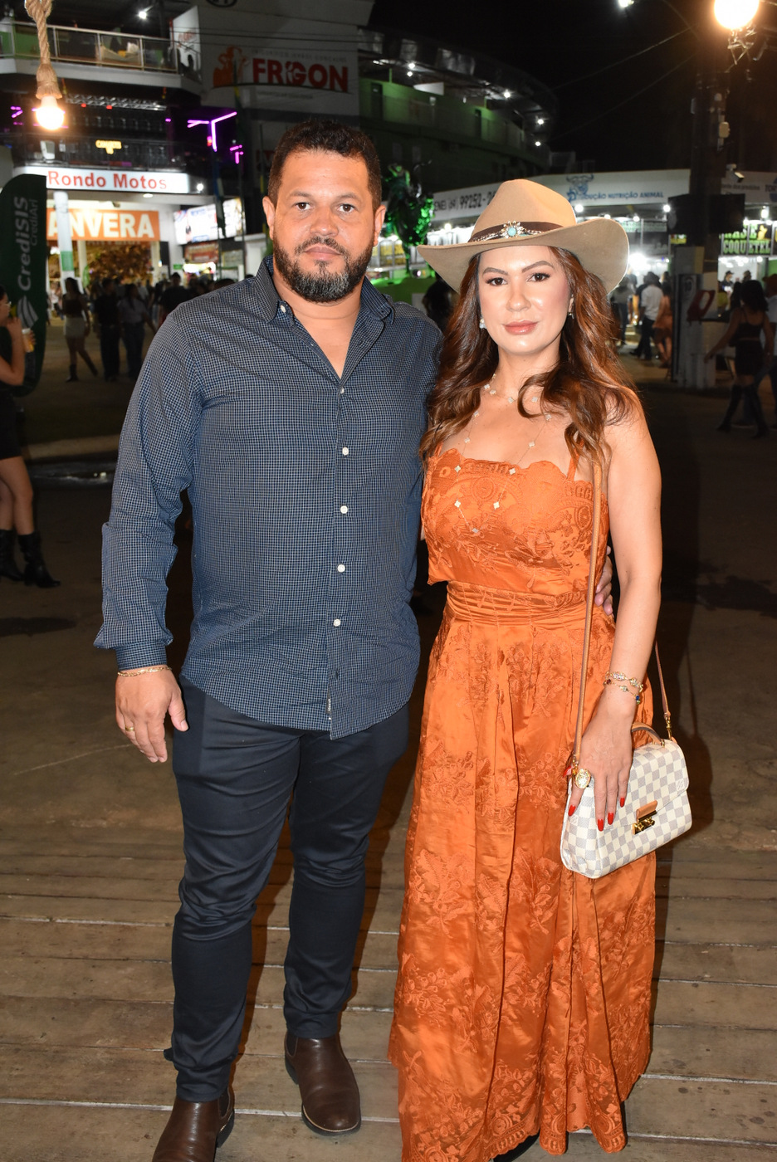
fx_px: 1163
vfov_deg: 53.1
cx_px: 388
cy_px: 581
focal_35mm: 36
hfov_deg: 36.9
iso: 1600
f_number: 5.6
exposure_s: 1/60
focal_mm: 24
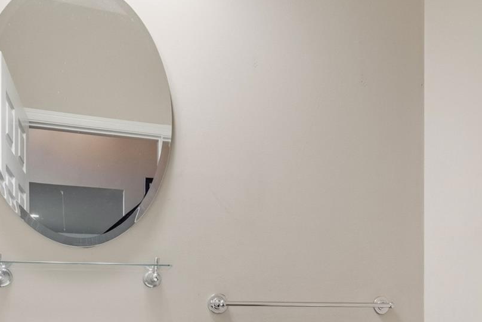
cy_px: 328
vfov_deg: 32.1
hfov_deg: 50.7
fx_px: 509
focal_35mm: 38
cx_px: 254
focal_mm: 10
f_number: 7.1
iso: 1250
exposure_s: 1/2
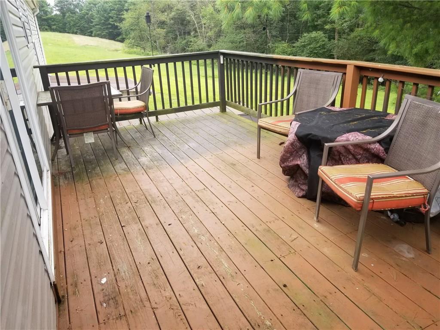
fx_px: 330
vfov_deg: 53.1
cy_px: 165
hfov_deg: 67.3
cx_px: 220
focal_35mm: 26
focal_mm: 4.3
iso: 50
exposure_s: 1/296
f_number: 1.7
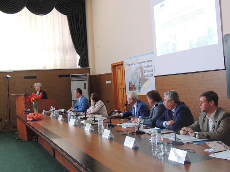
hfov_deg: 40.4
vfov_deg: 30.9
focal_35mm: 47
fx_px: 312
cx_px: 115
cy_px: 86
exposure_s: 1/25
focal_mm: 8.3
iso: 400
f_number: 3.5
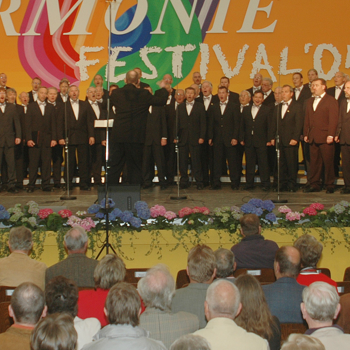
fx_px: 938
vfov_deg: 21.1
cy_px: 126
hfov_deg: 21.1
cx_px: 139
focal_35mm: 82
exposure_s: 1/60
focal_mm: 28
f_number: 4
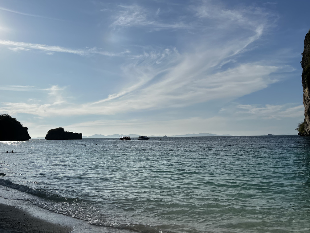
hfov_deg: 58.3
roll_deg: +1.2
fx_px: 278
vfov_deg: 45.3
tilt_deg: -0.1
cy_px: 137
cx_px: 143
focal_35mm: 31
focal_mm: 5.7
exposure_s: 1/16393
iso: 50
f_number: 1.5
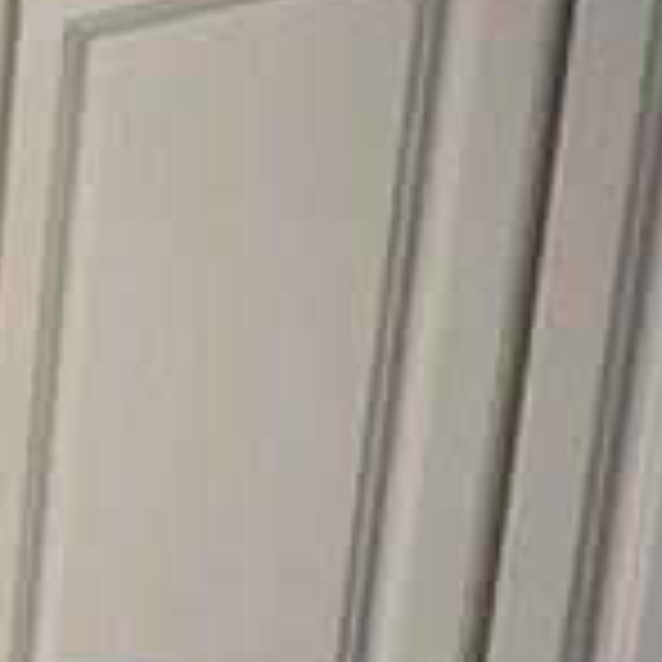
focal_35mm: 77
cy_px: 820
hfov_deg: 16.2
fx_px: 1666
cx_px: -730
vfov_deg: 20.8
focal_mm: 2.35
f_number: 2.2
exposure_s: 1/120
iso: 39
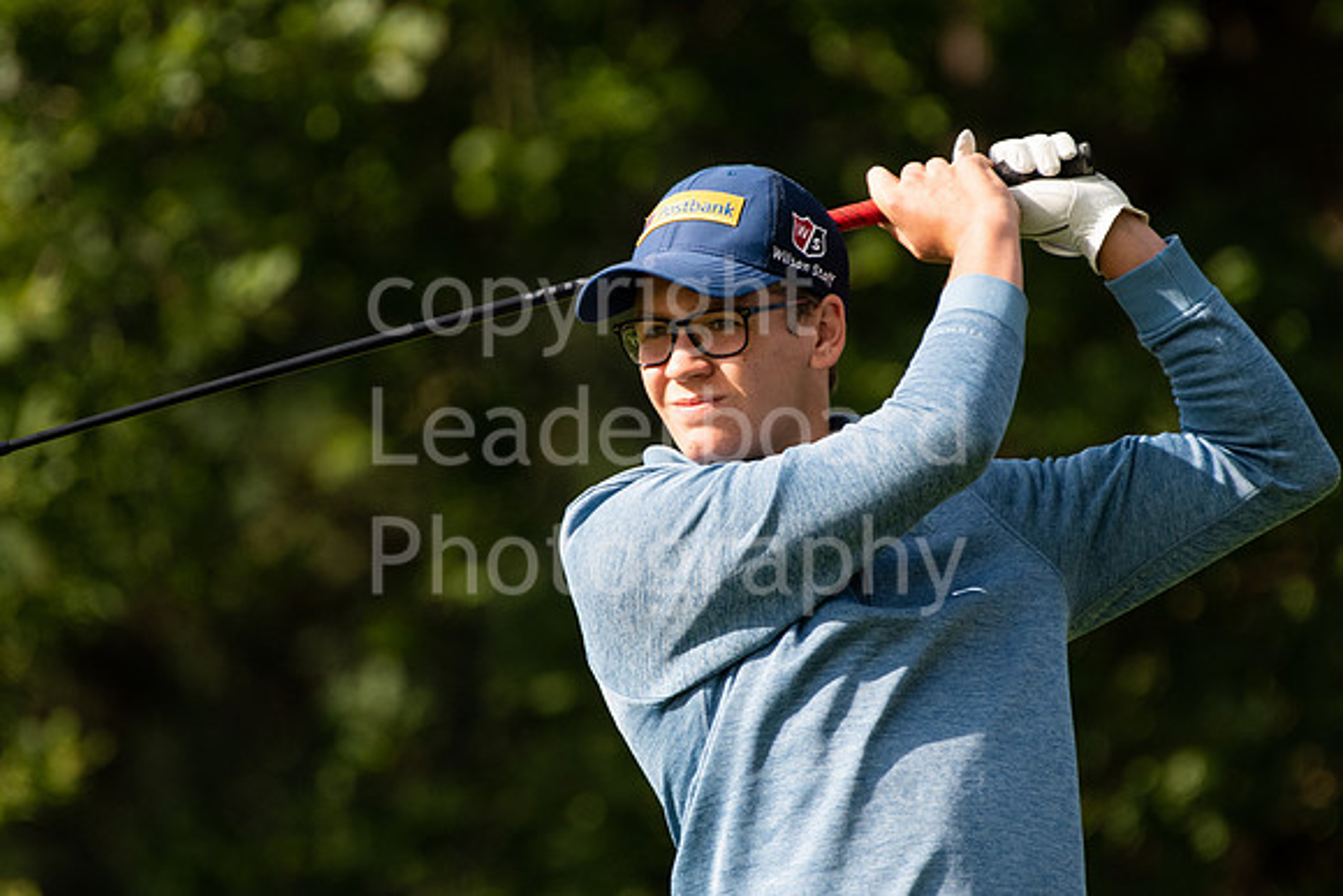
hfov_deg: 3.0
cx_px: 672
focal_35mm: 690
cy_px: 448
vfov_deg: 2.0
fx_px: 25746
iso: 800
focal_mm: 460
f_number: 6.3
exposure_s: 1/1600
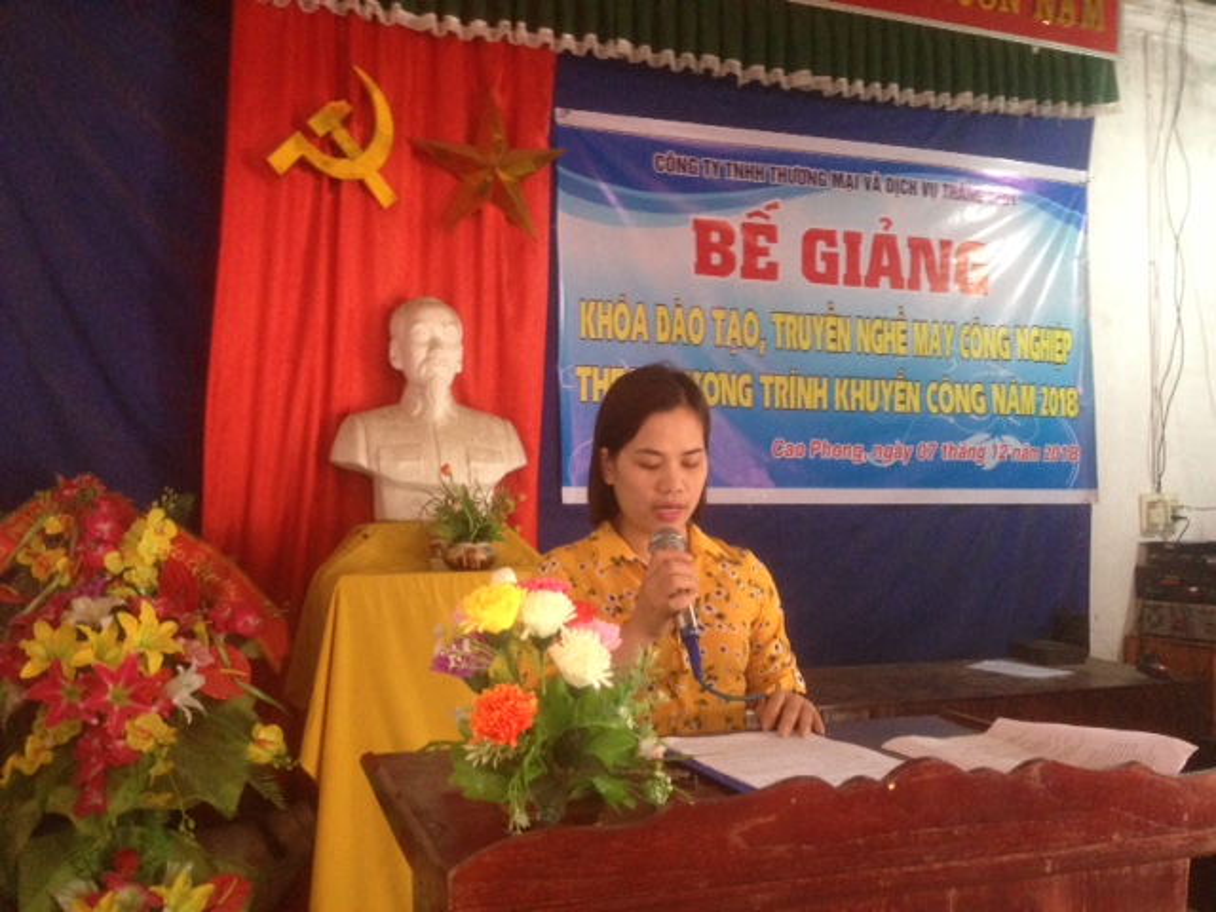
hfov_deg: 55.4
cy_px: 456
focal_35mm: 33
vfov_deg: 42.9
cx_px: 608
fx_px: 1159
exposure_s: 1/20
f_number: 2.4
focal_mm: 4.12
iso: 400
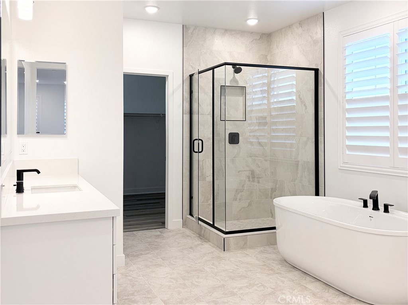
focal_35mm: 26
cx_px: 204
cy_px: 152
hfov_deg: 67.3
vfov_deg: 53.0
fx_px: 306
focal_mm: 5.96
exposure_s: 1/217
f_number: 1.6
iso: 80
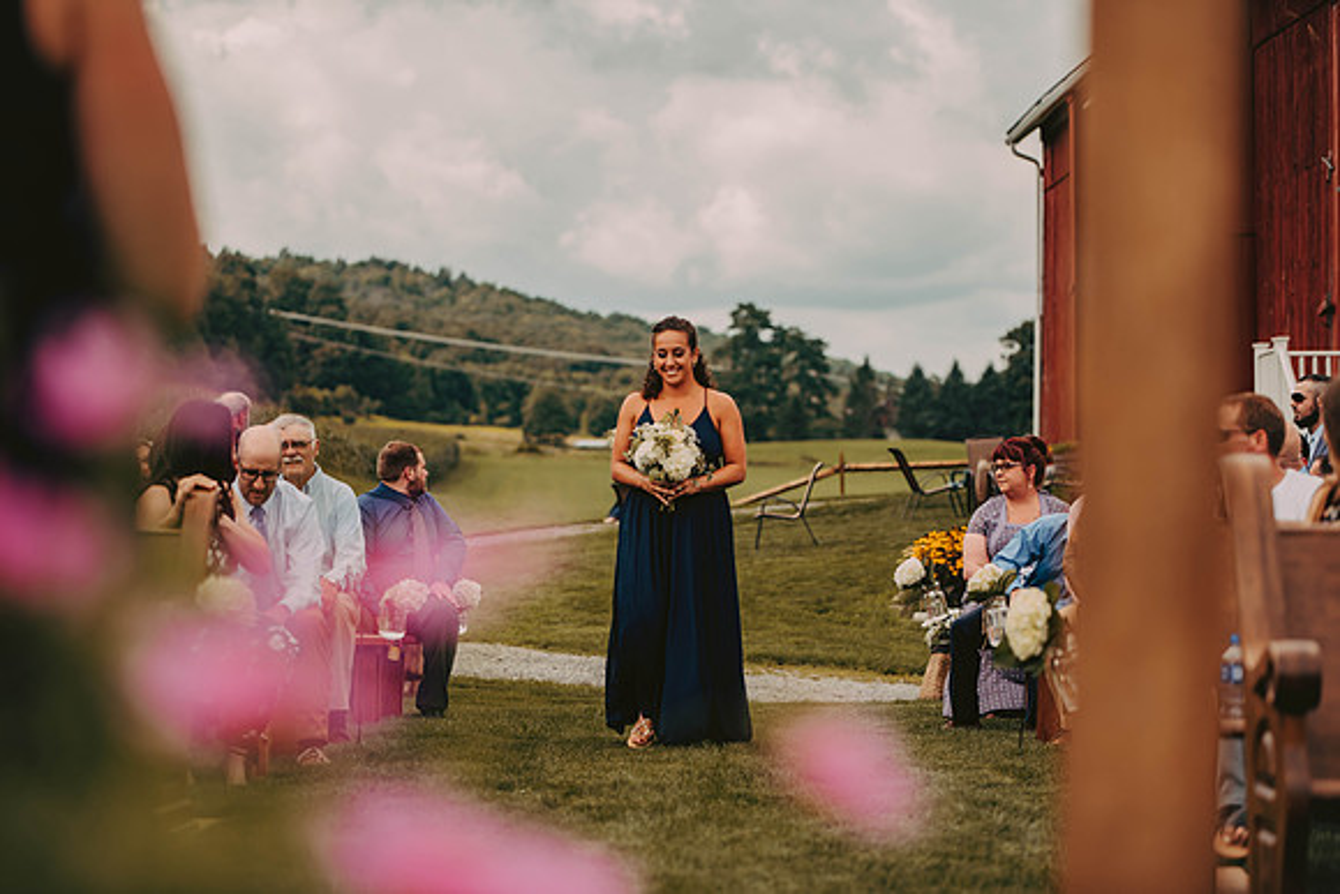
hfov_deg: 20.4
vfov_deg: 13.7
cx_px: 670
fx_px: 3723
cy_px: 447
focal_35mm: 100
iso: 200
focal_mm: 100
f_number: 2.8
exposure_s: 1/2500
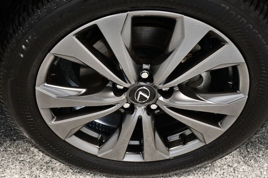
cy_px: 89
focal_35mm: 63
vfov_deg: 21.5
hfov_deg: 31.9
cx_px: 134
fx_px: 469
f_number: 4.5
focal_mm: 42
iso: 3200
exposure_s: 1/80
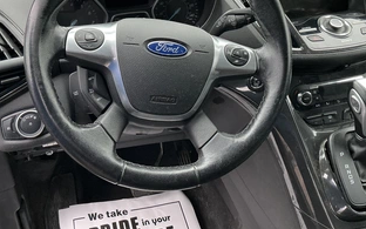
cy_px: 54
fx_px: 379
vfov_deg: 32.9
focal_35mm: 38
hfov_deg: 51.4
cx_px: 163
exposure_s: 1/94
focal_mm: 3
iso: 64
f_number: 1.8
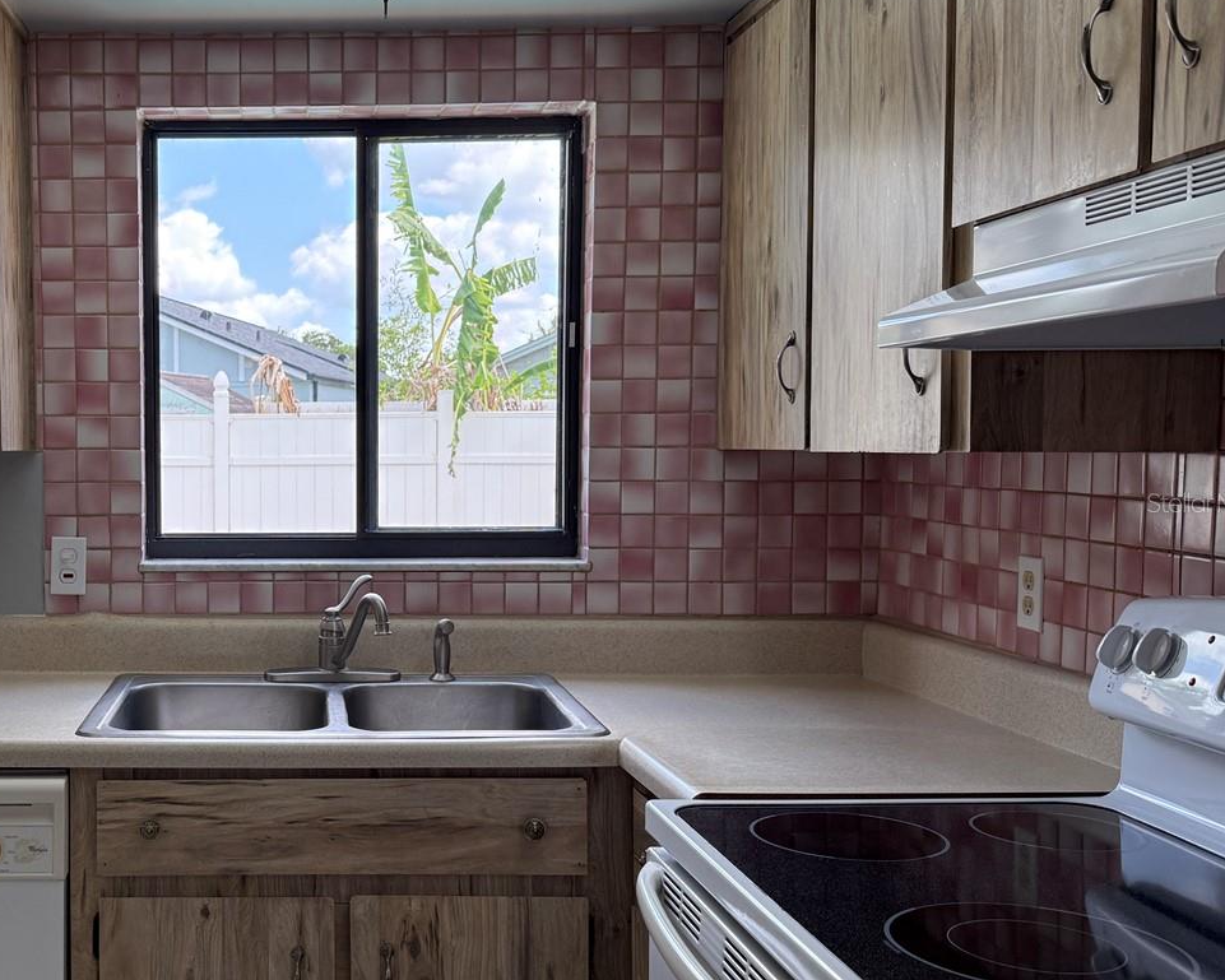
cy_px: 502
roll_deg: +0.0
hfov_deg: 44.6
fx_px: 1414
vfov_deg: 38.2
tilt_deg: -2.3
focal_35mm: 39
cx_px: 247
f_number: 1.78
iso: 100
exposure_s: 1/423
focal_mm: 6.76
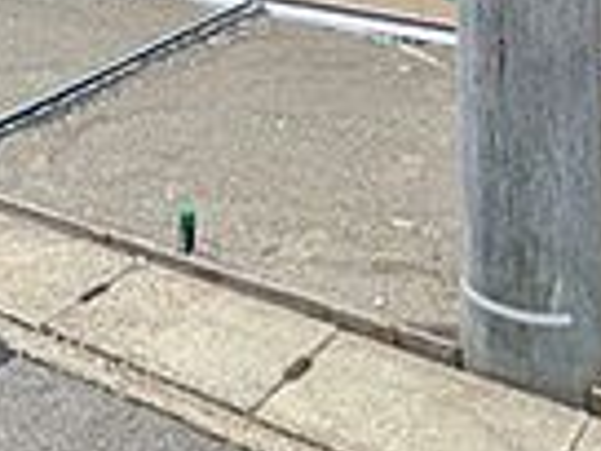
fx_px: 1111
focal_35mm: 64
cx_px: 256
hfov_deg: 30.2
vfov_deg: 17.5
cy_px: -413
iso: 51
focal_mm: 1.83
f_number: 2.2
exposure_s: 1/3559
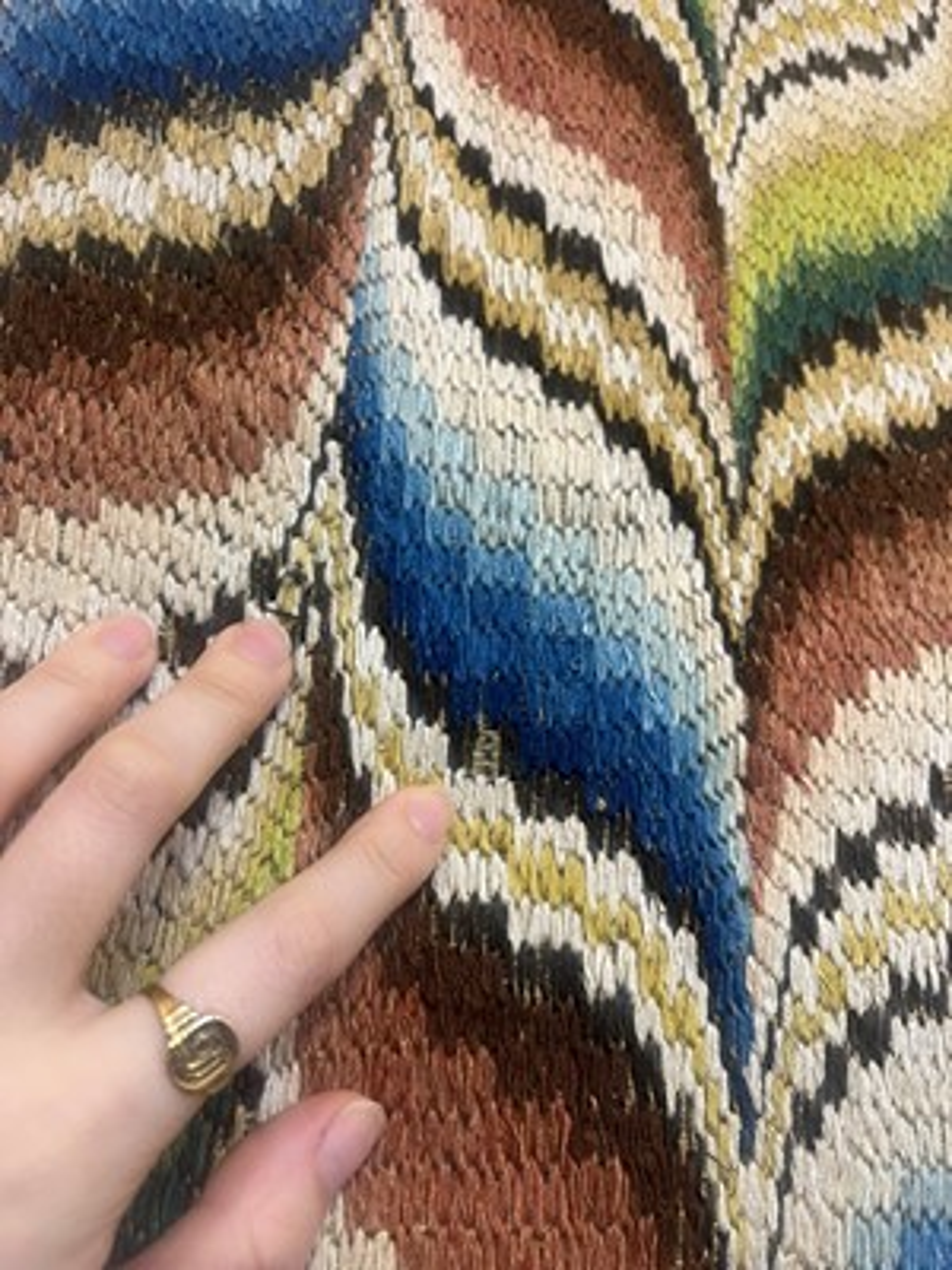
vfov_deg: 67.3
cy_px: 635
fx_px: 953
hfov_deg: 53.1
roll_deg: -3.2
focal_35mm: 26
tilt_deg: +19.5
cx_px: 476
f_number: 1.6
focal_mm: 5.1
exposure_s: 1/50
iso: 100
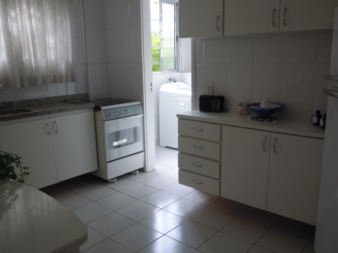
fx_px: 303
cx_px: 169
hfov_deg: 58.3
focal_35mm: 31
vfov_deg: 45.4
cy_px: 129
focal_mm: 5
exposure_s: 1/160
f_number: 2.7
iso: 100
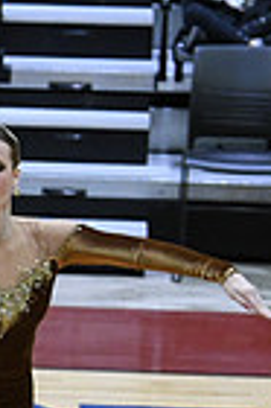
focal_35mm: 636
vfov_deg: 3.2
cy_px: 535
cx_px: -519
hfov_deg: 2.1
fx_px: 7199
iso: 5000
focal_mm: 102
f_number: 4
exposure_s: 1/400
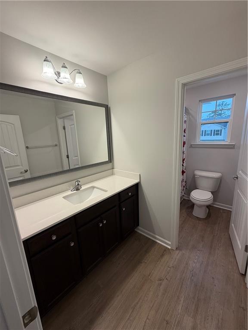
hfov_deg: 85.7
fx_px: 134
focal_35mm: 14
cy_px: 165
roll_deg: +2.4
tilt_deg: -12.4
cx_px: 124
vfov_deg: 102.1
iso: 125
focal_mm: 2.22
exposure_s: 1/120
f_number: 2.2
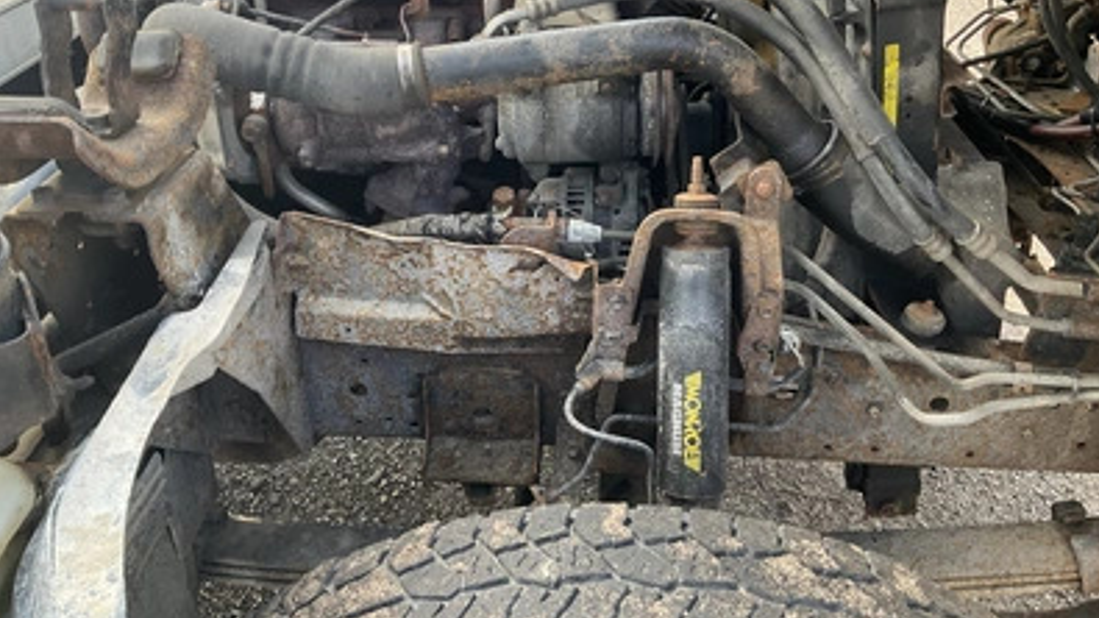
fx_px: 932
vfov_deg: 36.3
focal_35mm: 32
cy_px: 206
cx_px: 554
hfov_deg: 61.0
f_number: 1.8
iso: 25
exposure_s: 1/173
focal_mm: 3
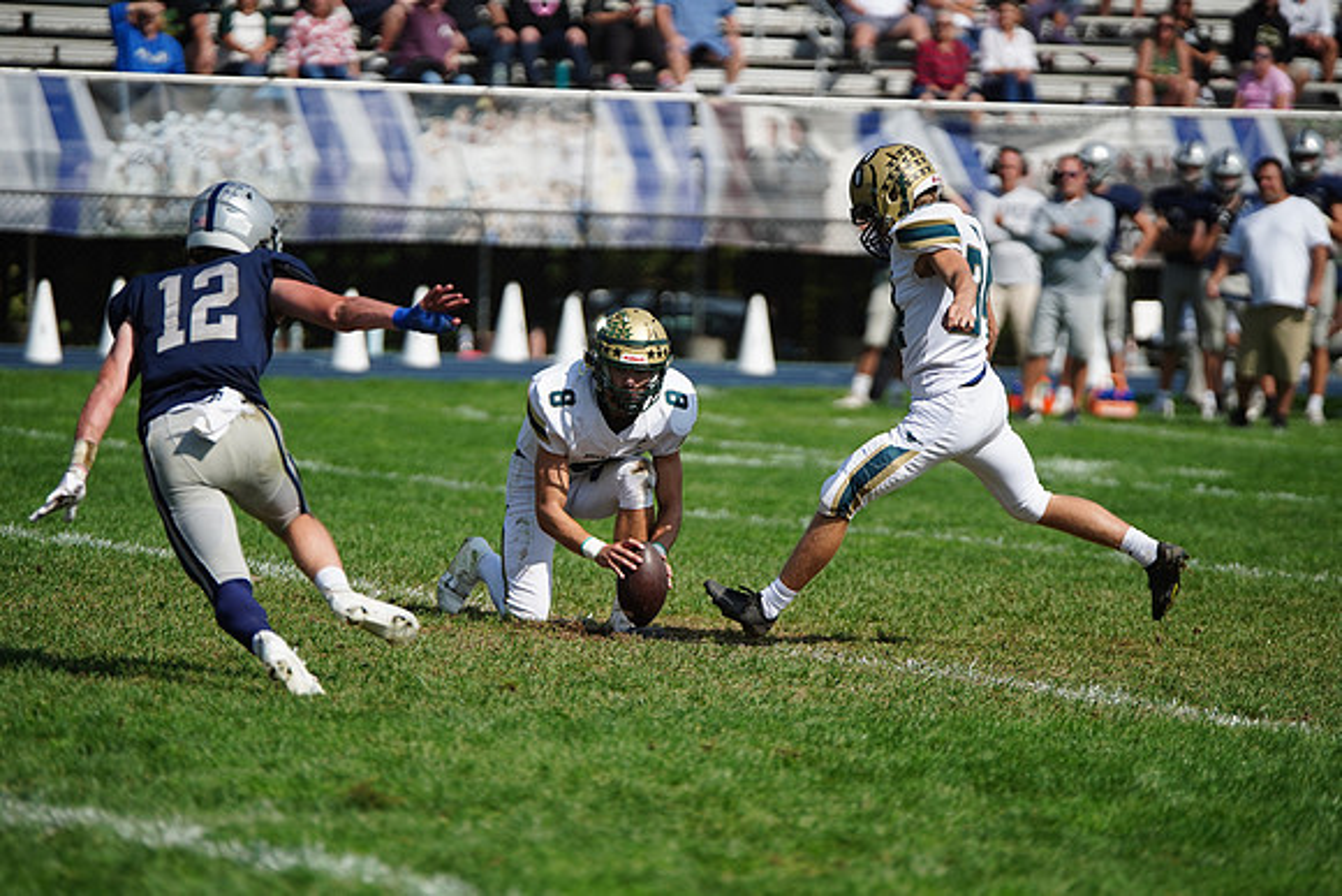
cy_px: 448
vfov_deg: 5.6
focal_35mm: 247
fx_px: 9209
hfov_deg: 8.3
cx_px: 671
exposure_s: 1/6400
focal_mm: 247
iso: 400
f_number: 2.8
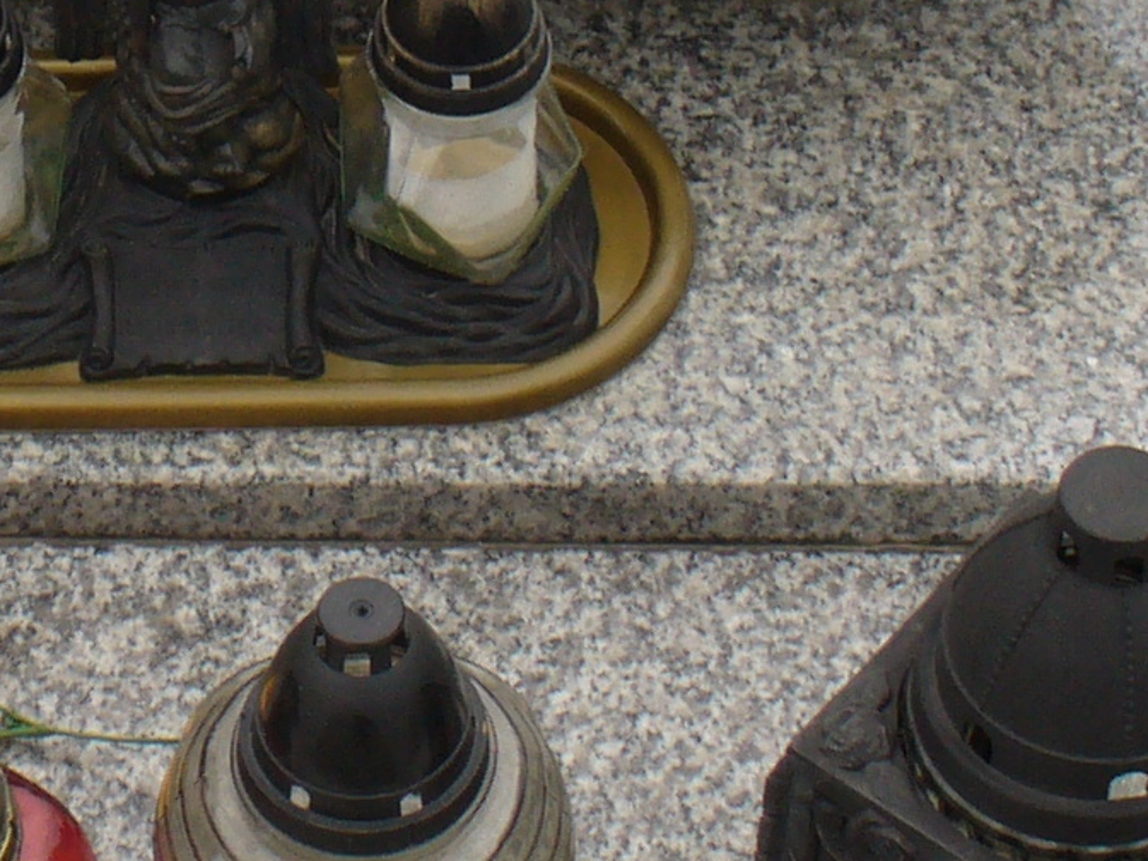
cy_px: -77
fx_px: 4676
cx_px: 142
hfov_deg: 13.9
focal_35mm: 141
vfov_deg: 10.4
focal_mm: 6.1
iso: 80
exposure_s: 1/200
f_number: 5.6
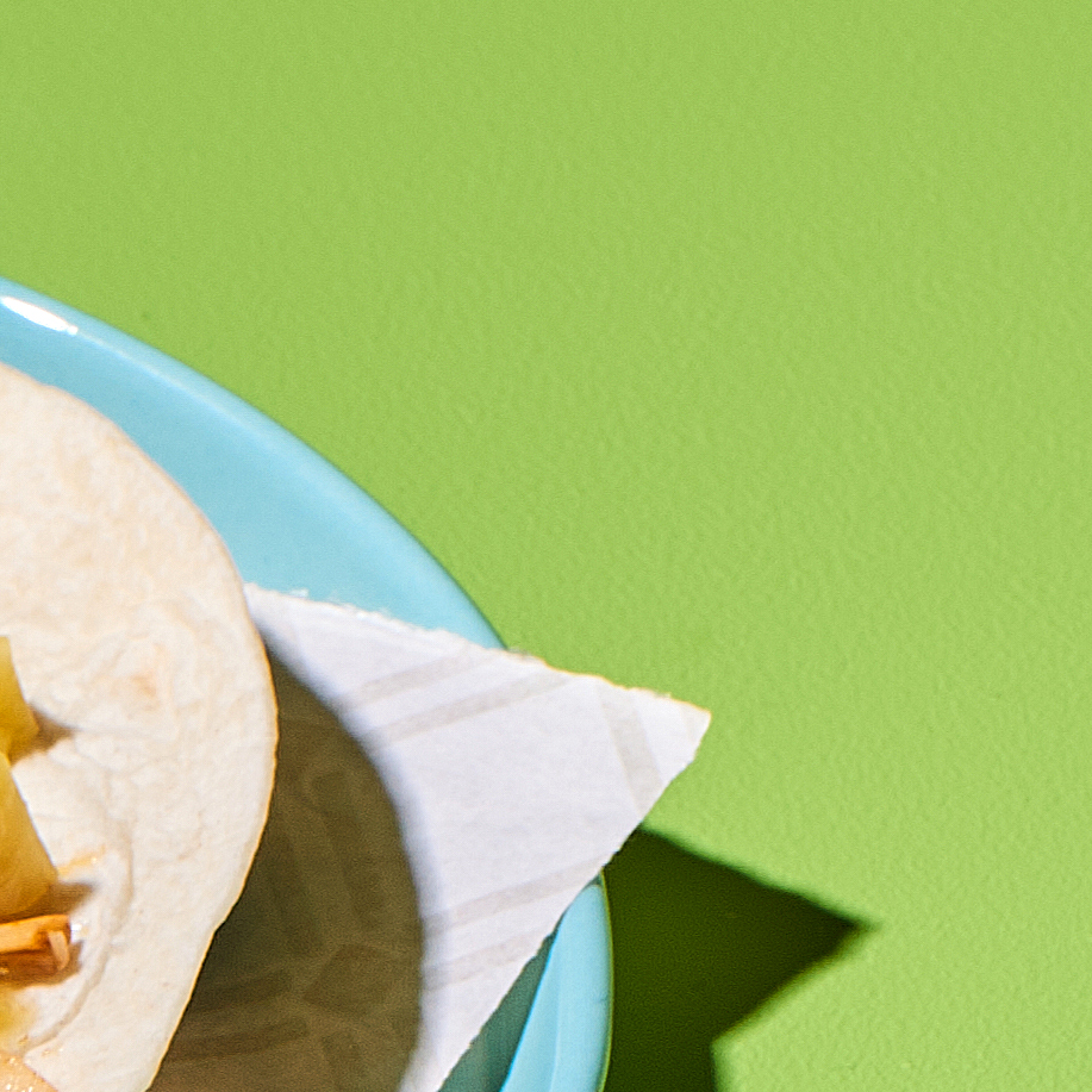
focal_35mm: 716
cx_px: 783
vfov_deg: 2.4
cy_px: 2411
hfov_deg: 2.4
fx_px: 25554
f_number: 16
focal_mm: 105
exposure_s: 1/125
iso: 100
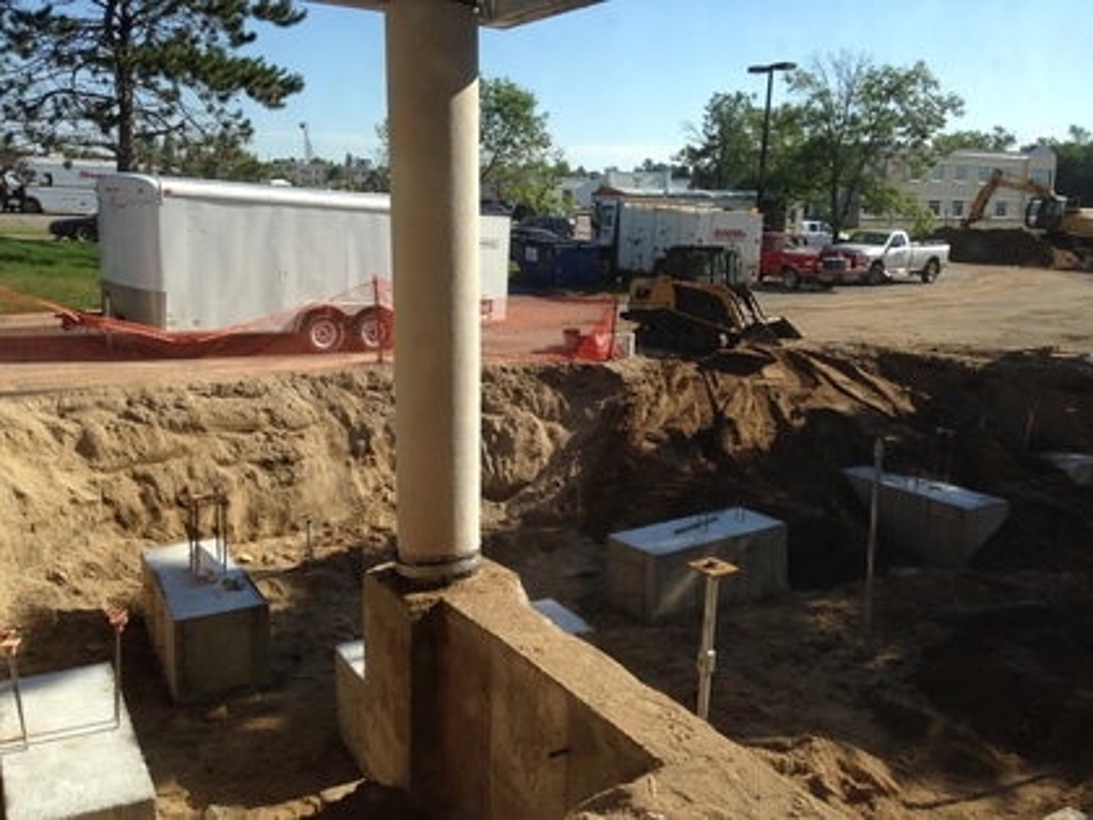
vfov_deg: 42.9
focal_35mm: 33
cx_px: 546
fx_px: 1042
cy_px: 410
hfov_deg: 55.4
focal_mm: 4.12
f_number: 2.4
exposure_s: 1/1085
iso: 50
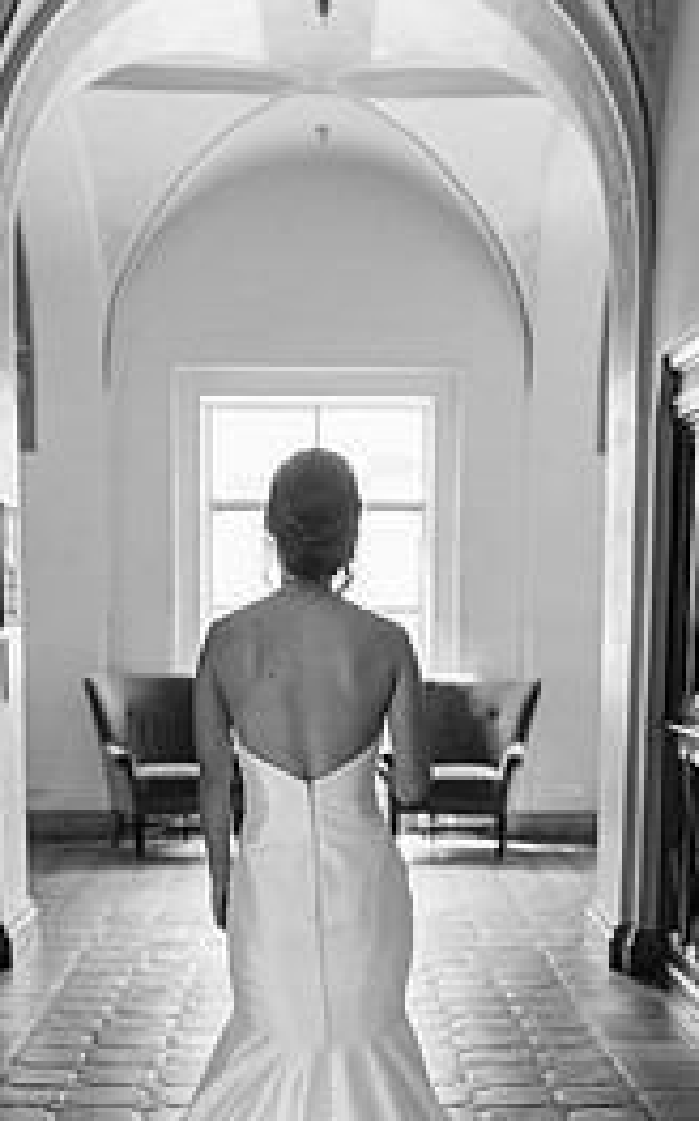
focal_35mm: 61
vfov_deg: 32.4
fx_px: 1862
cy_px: 921
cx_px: 328
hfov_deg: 21.3
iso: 125
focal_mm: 35
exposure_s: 1/125
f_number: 2
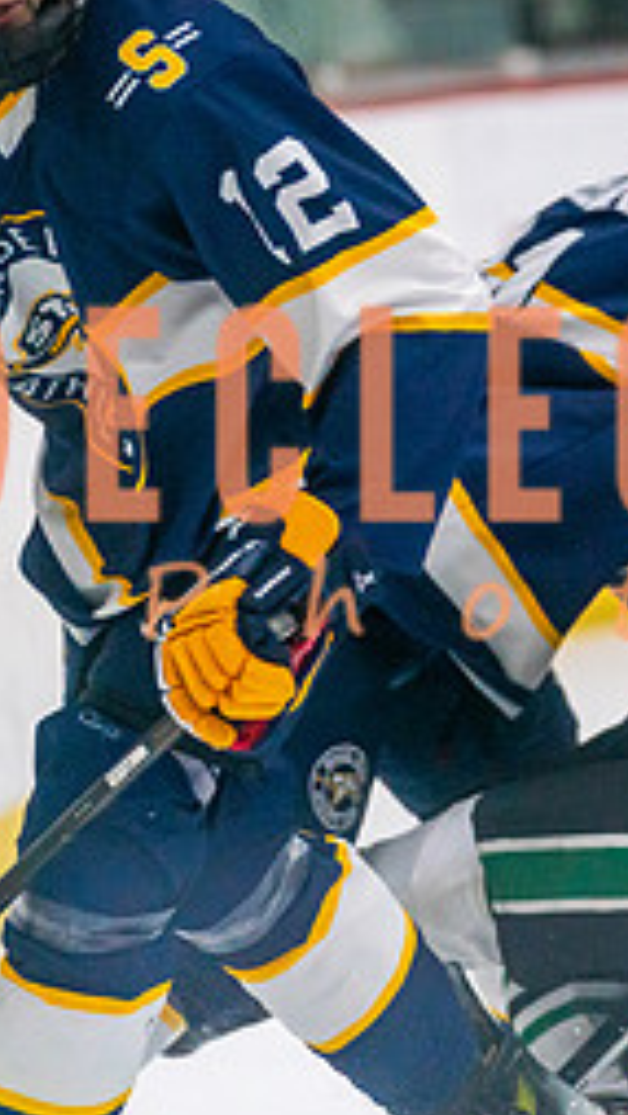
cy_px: 415
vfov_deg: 5.8
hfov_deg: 3.3
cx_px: 632
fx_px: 10916
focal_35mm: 369
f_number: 2.8
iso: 4000
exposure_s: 1/1600
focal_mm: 154
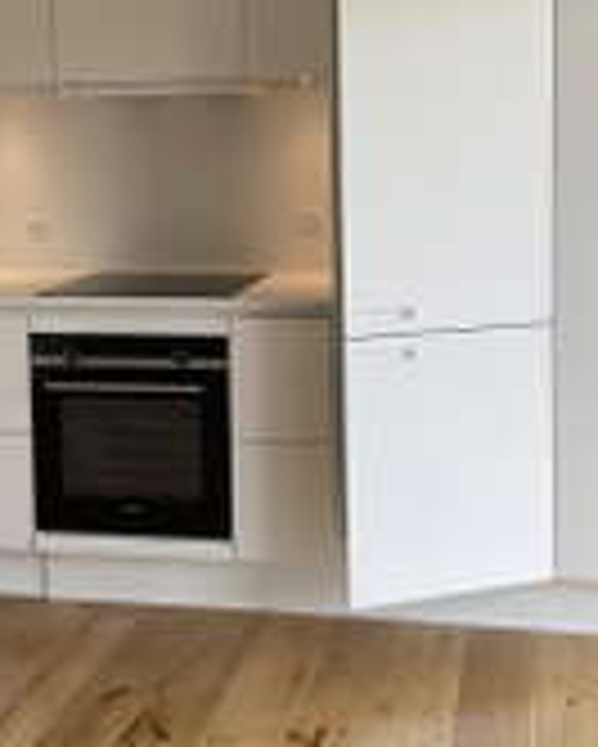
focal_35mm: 57
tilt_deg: -4.1
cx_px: 288
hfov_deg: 26.7
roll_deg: +1.1
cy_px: 261
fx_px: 1260
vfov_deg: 32.8
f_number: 1.6
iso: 32
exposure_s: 1/196
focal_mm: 4.2
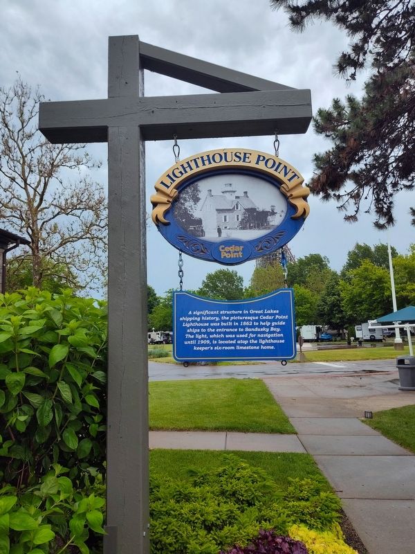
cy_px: 277
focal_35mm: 23
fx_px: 368
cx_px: 208
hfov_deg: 58.9
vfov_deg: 73.9
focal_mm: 5.56
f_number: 1.8
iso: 100
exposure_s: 1/1301
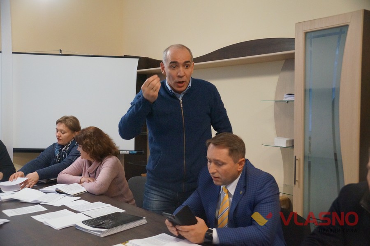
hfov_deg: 49.6
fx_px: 400
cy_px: 123
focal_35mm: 39
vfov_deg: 34.1
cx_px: 185
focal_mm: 26
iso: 2000
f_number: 4
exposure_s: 1/160
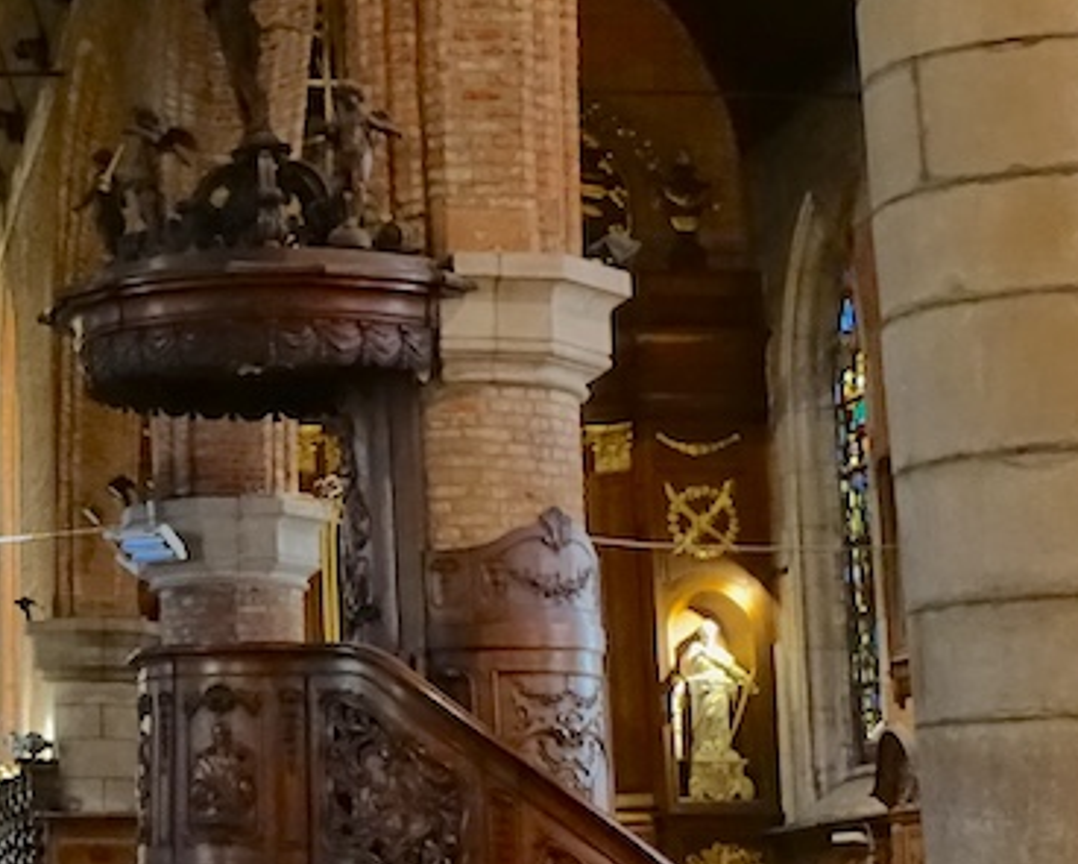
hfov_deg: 17.0
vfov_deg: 14.7
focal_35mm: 104
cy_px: 179
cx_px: -448
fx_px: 3321
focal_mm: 12.3
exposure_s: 1/30
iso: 3200
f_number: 2.8
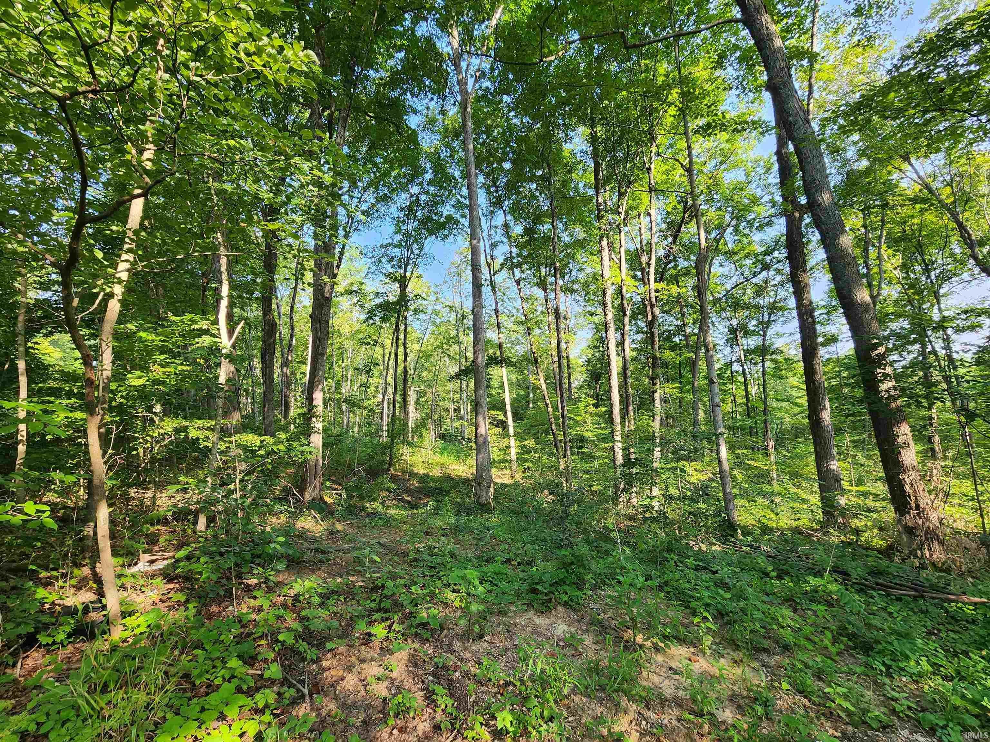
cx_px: 495
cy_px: 371
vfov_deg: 89.9
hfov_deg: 106.2
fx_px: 372
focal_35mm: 13
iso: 50
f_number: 2.2
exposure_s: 1/139
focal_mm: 2.2
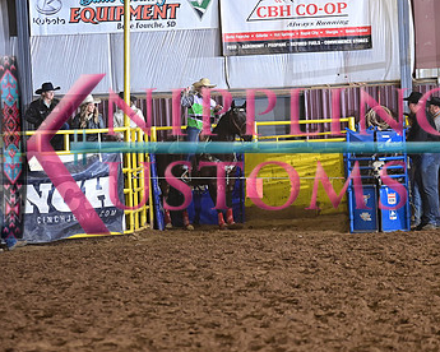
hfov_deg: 6.1
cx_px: 233
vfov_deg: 4.9
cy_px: 146
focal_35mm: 316
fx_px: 4115
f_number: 3.2
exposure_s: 1/200
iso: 1250
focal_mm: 200
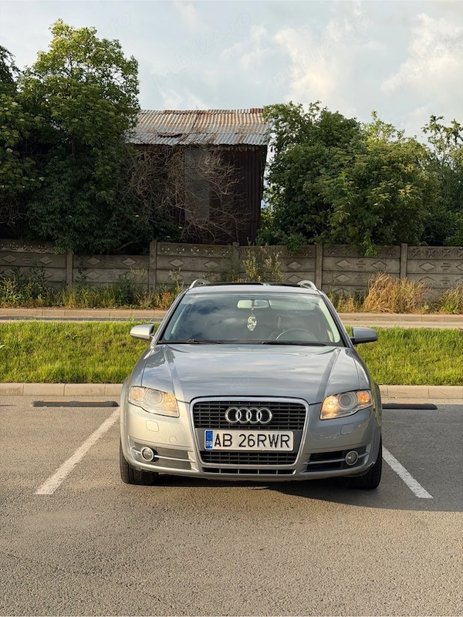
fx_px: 856
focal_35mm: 48
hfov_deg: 30.3
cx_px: 232
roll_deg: -0.6
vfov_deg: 39.7
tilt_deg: -1.4
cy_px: 308
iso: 64
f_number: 1.78
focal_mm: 6.76
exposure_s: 1/1513
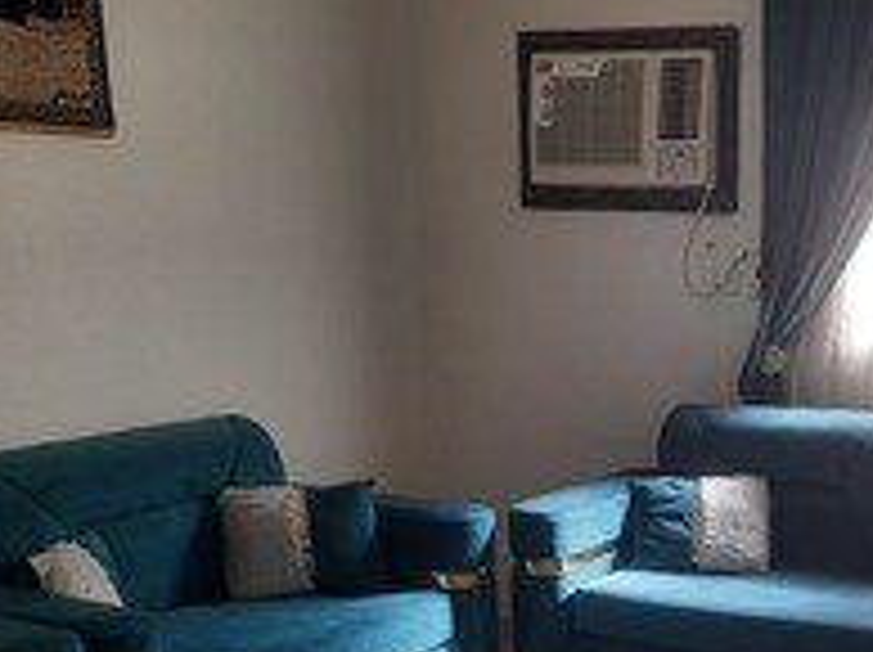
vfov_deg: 24.3
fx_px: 1486
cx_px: 772
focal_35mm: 59
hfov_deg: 31.3
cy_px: 542
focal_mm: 4.6
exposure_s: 1/50
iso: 64
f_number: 2
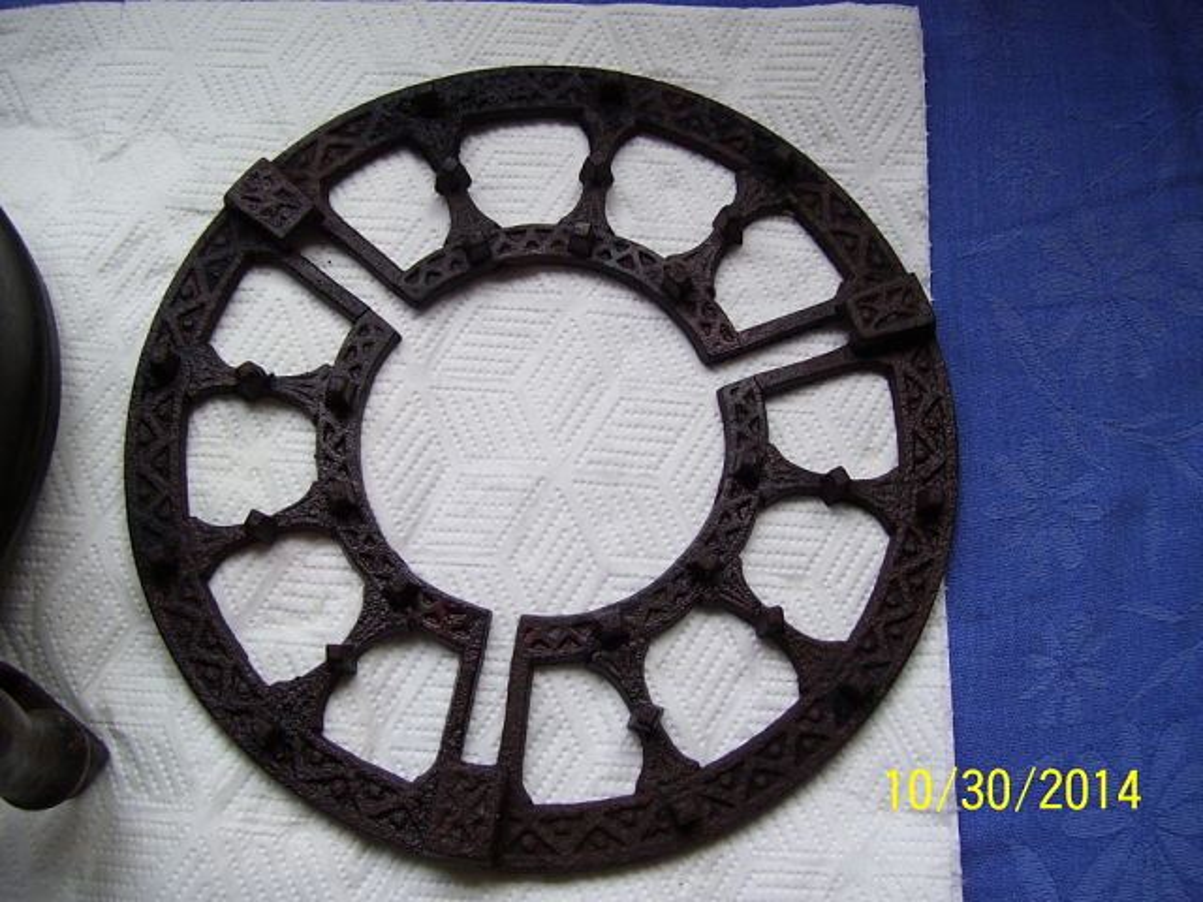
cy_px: 451
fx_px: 1251
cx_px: 602
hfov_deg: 51.4
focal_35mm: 36
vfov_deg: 39.7
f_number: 2.7
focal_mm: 6
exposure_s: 1/125
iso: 80
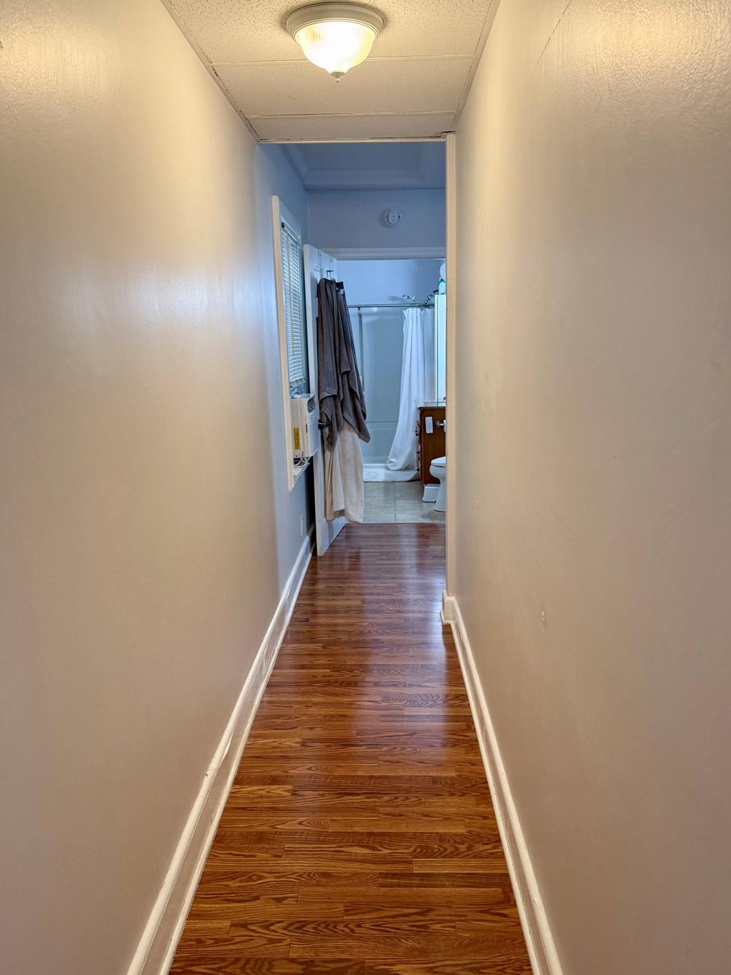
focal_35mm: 26
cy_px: 504
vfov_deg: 67.3
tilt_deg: -11.3
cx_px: 380
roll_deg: +1.2
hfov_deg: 53.0
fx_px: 732
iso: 125
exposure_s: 1/60
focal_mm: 6.76
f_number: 1.78
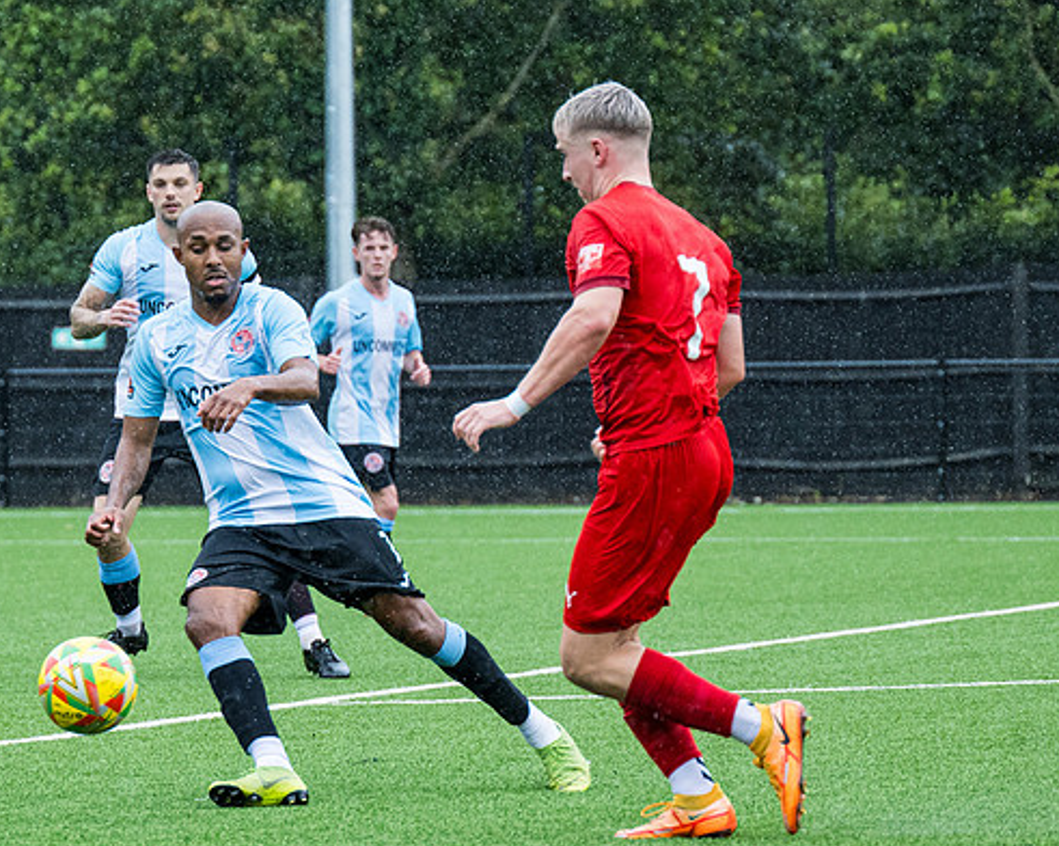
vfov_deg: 5.5
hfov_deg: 6.8
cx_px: 272
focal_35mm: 283
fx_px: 8863
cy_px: 430
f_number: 4
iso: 1000
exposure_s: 1/1600
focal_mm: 115
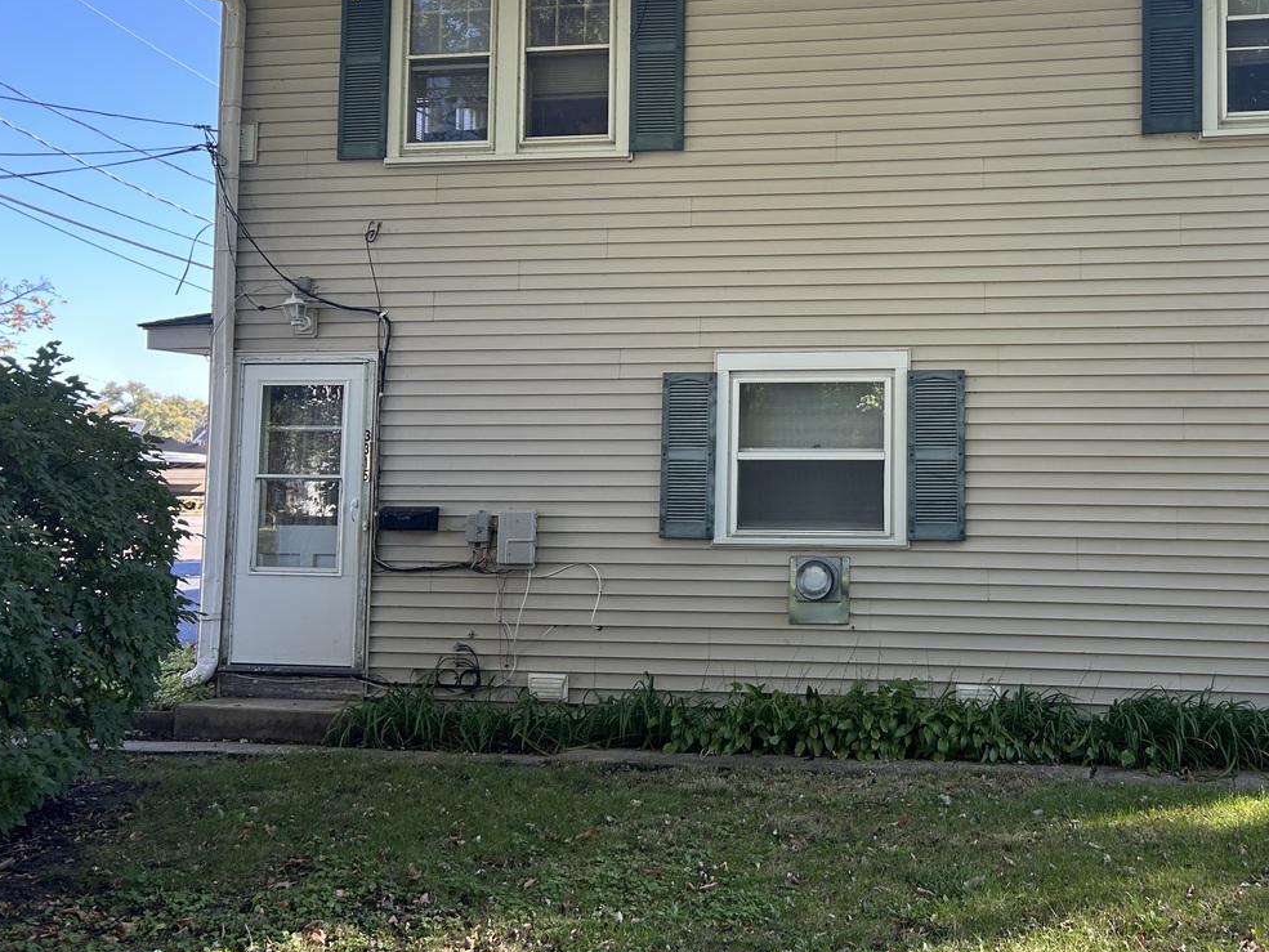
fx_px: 1393
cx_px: 919
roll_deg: -0.2
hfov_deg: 47.5
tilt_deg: +4.3
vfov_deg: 37.5
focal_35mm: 38
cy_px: 362
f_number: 1.5
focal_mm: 5.7
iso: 50
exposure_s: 1/374
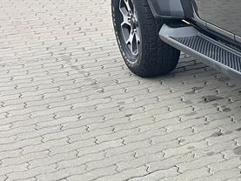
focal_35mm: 96
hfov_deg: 16.8
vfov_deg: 15.1
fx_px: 669
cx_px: 438
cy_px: -12
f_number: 1.6
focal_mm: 5.1
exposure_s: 1/64
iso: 125
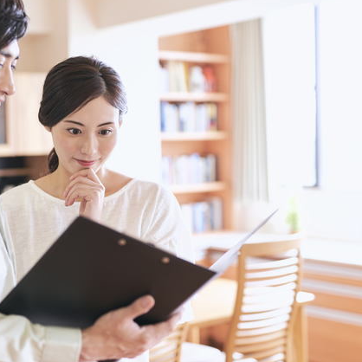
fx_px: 769
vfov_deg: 26.5
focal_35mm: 65
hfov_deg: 26.3
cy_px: 180
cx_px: 113
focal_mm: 50
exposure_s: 1/60
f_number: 2
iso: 200
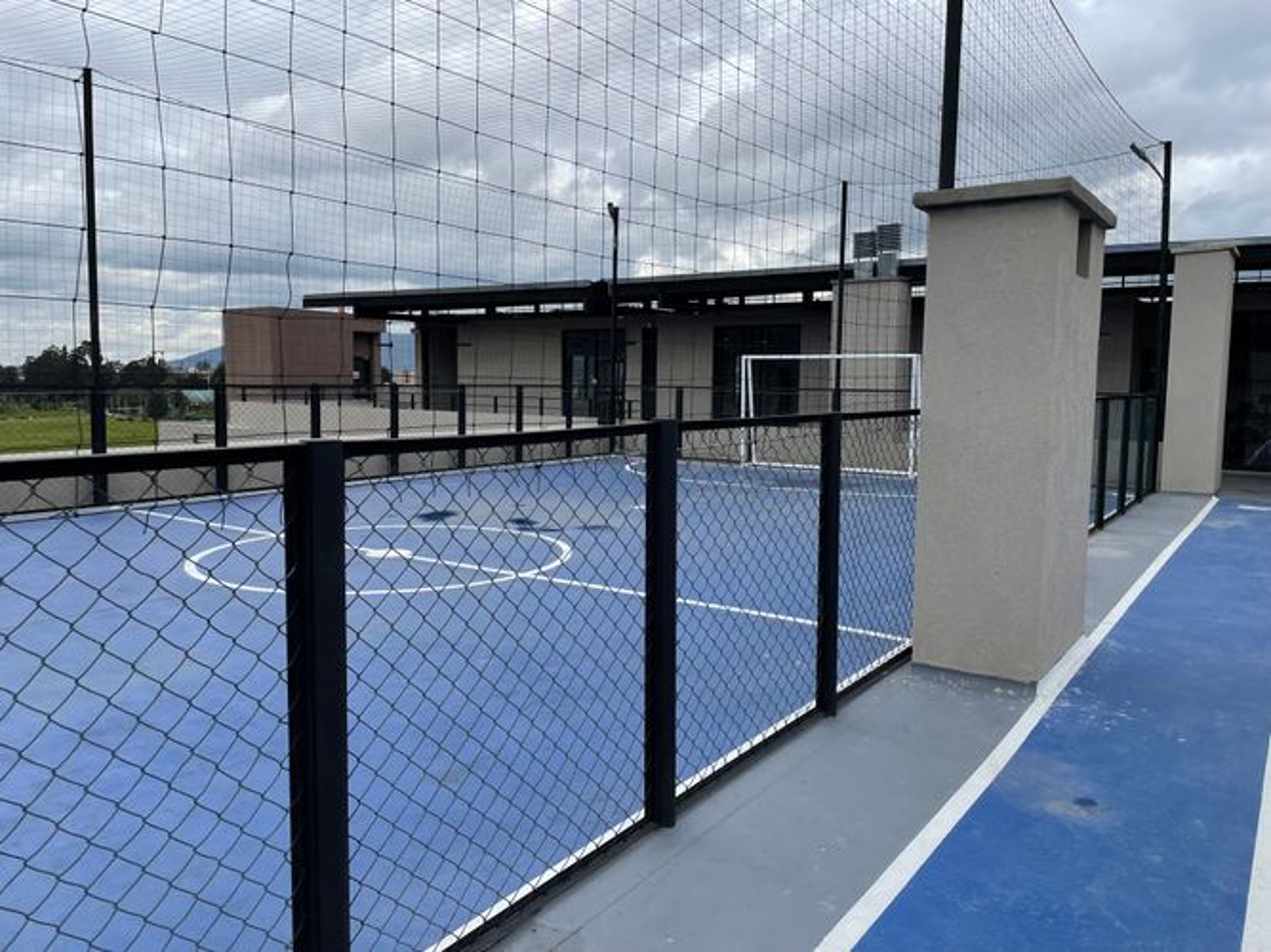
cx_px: 636
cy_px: 476
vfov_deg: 53.0
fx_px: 954
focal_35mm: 26
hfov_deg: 67.3
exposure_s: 1/4132
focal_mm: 4.2
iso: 32
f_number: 1.6
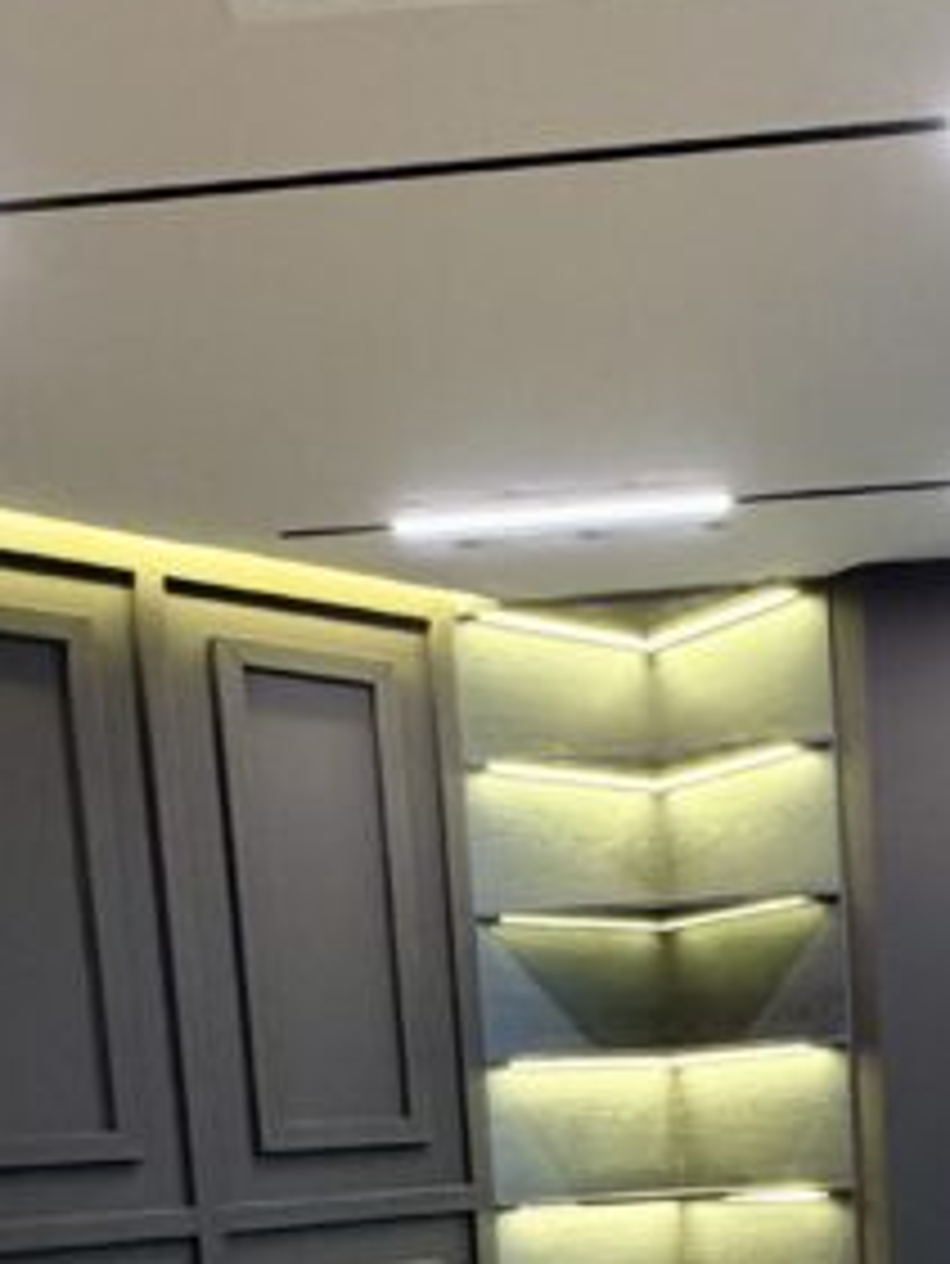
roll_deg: +2.8
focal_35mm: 51
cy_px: 1381
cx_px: 684
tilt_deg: -7.0
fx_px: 1865
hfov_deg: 28.3
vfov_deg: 33.0
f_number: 2.2
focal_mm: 2.22
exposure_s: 1/50
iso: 320
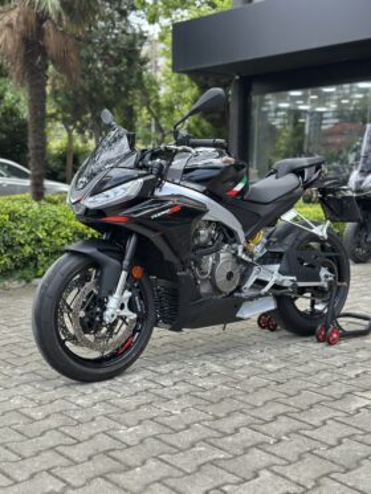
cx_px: 186
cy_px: 247
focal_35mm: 48
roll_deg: -0.6
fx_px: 686
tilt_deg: -4.6
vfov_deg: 39.6
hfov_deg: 30.3
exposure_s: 1/779
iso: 80
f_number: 1.78
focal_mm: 6.86
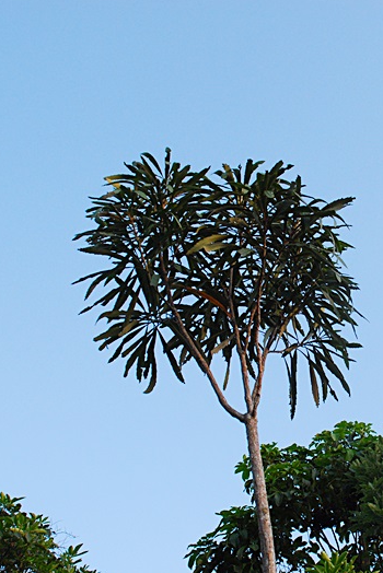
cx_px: 310
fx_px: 876
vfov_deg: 36.2
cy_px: 285
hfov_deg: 24.2
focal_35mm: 55
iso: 400
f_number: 5.6
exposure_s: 1/320
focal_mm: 24
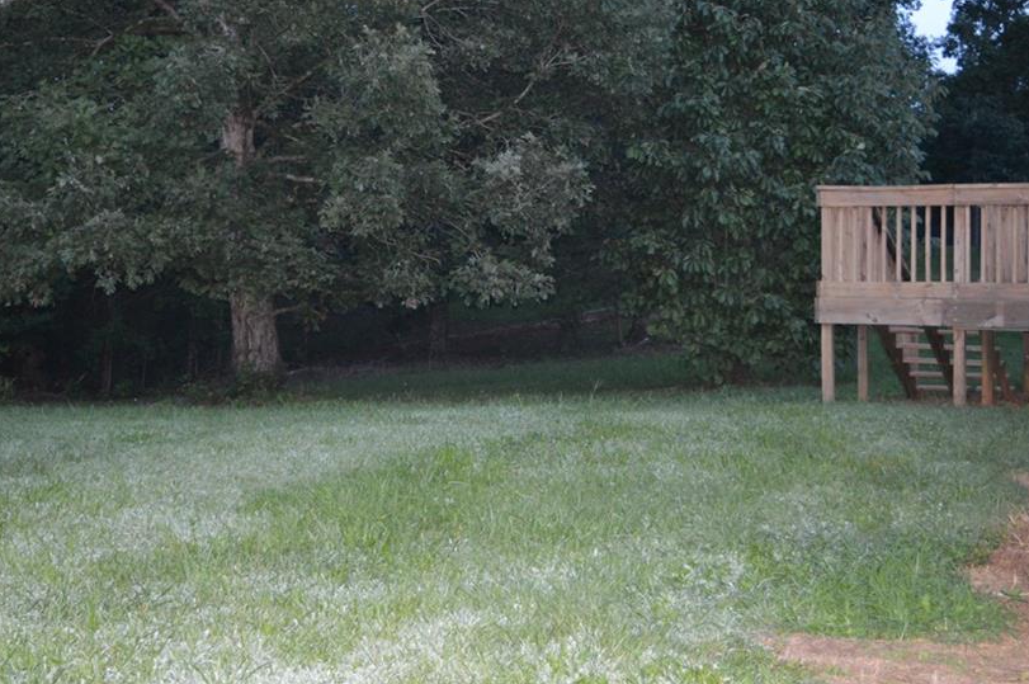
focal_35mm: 53
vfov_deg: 25.4
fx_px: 1513
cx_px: 500
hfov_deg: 37.6
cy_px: 264
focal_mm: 28
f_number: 4.2
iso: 1250
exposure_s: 1/60
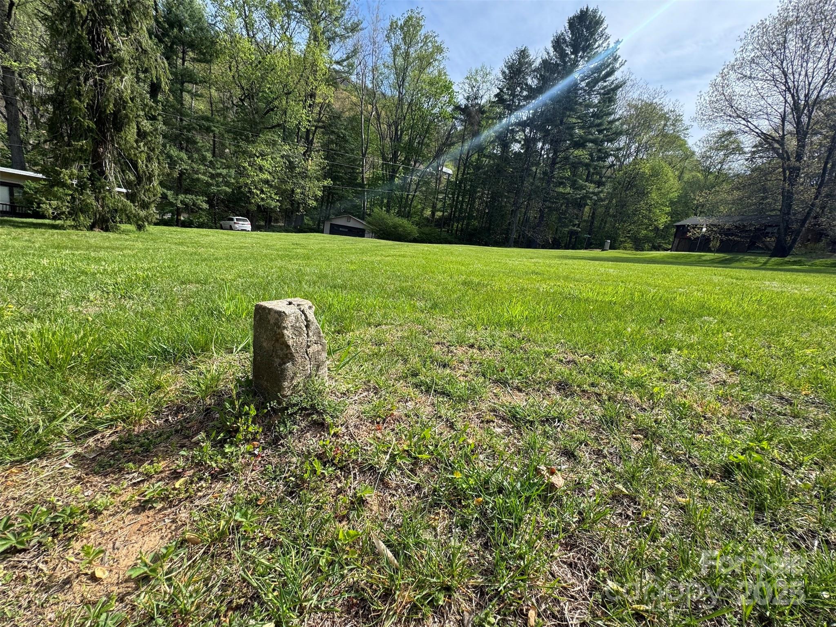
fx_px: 338
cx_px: 418
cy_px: 314
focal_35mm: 14
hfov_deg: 102.1
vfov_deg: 85.7
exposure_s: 1/727
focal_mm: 2.22
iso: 40
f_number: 2.2
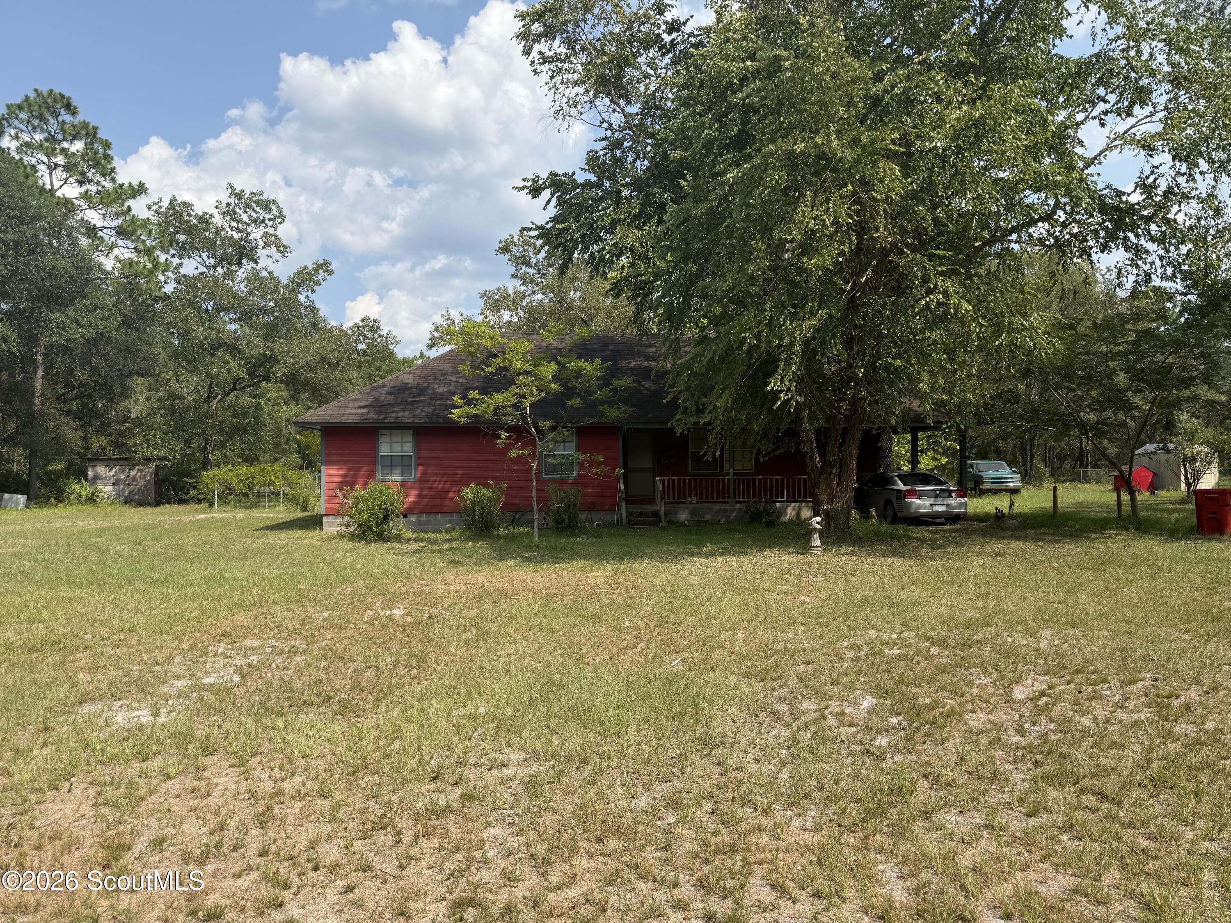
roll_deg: +0.3
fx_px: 853
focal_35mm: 24
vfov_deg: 56.8
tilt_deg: +0.1
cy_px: 462
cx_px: 616
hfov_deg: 71.6
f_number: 1.78
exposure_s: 1/3425
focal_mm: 6.76
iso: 80
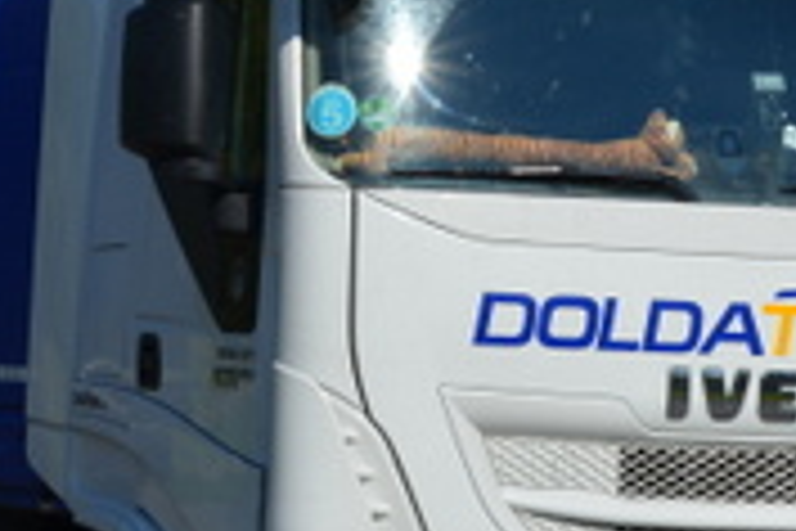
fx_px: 3117
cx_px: 99
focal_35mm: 141
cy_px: 317
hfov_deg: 14.4
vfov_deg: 9.7
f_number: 13
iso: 100
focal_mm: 26
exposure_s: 1/200
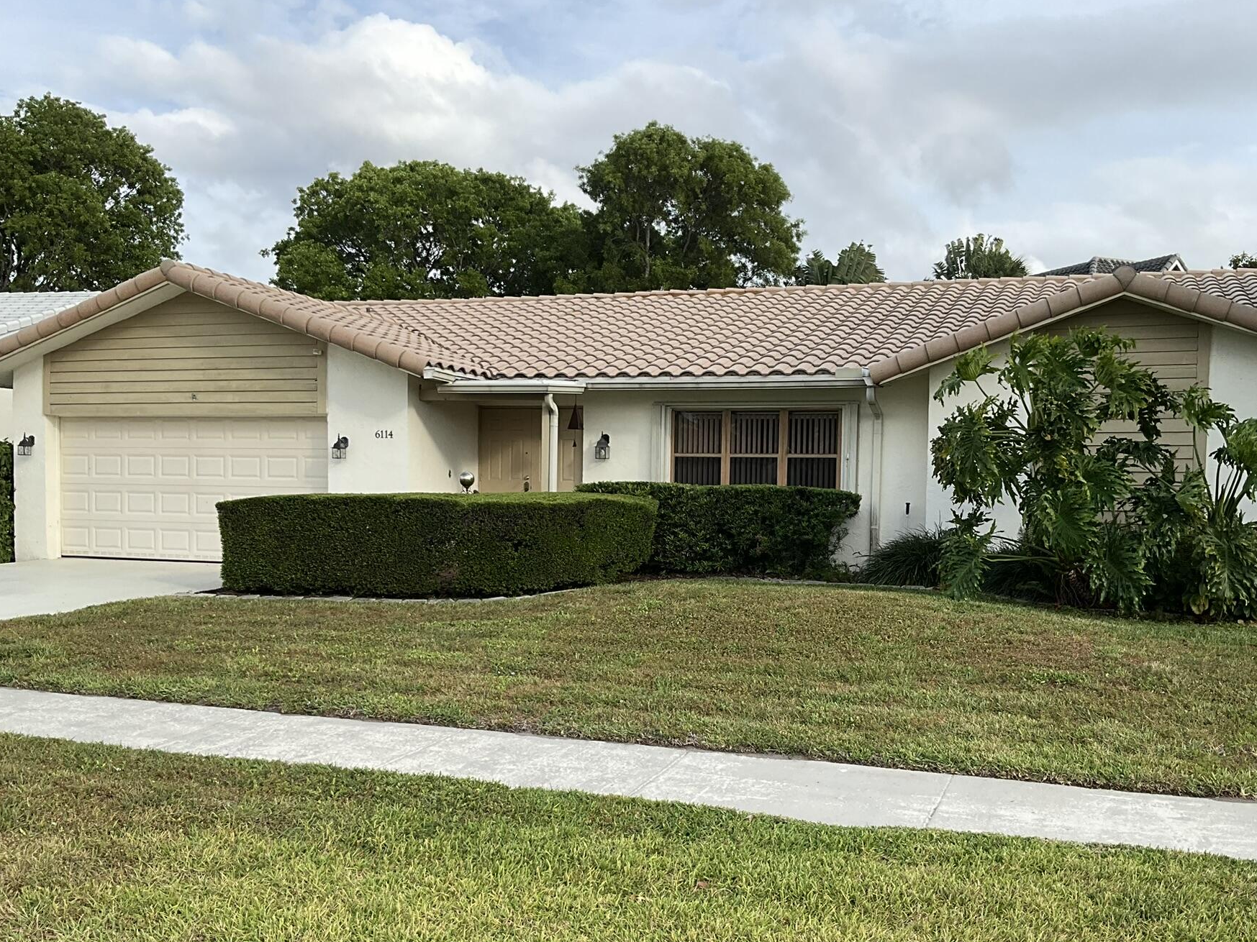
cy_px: 549
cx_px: 686
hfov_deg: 53.9
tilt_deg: -2.2
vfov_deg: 41.7
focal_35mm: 34
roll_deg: -1.2
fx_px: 1235
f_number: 1.8
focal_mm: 3
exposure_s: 1/1342
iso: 25
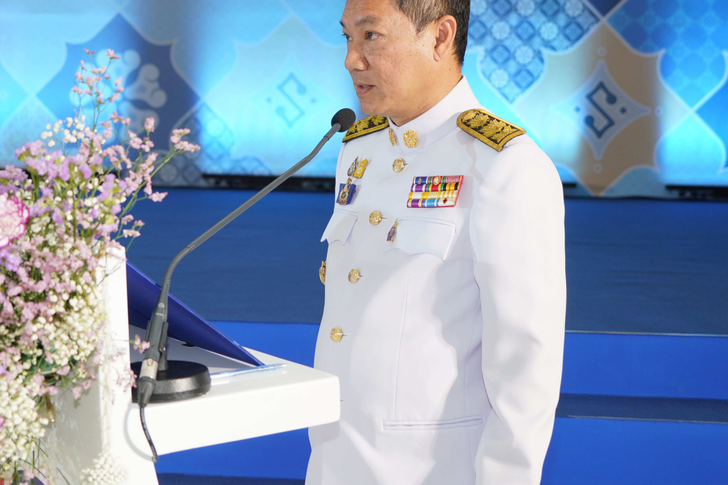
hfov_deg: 27.6
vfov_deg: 18.7
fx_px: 1476
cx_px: 296
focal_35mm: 73
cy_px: 193
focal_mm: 47
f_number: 4.5
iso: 320
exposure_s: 1/125
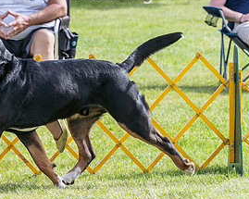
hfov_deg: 4.4
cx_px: -2
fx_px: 3234
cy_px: 0
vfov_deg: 3.5
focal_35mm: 439
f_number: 5.6
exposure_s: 1/1250
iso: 500
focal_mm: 165
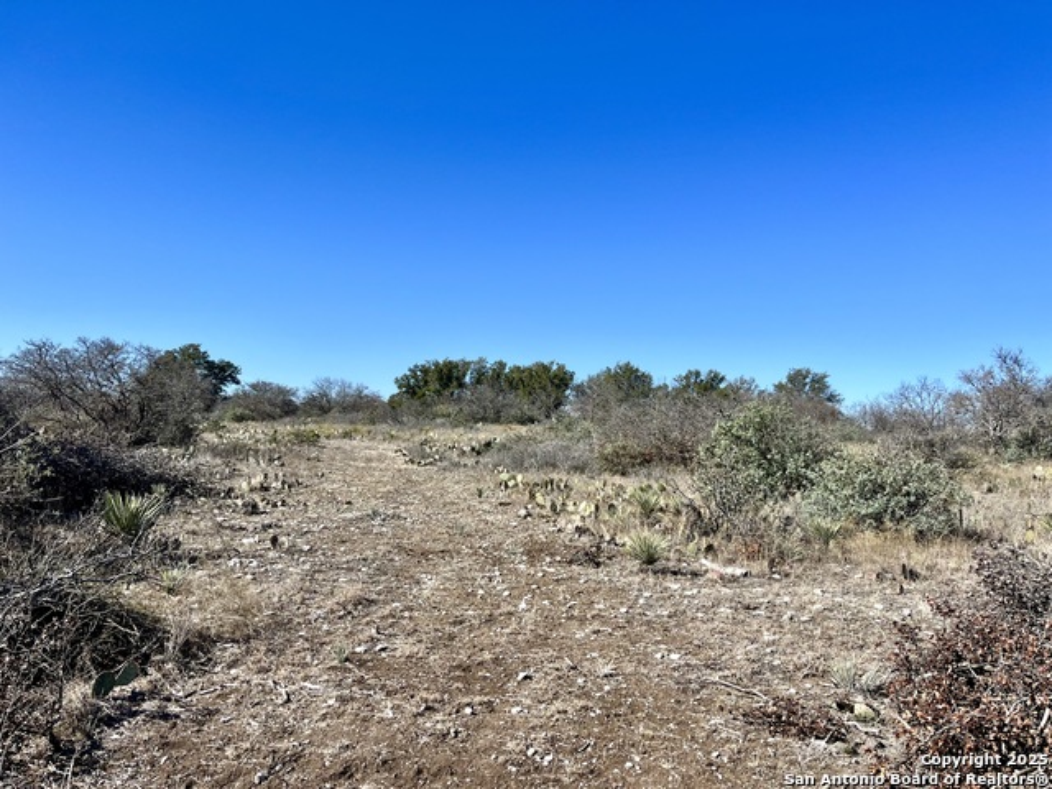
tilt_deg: +3.4
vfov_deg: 53.1
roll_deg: -3.2
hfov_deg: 67.3
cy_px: 394
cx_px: 526
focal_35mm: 26
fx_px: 790
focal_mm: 5.1
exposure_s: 1/3745
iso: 50
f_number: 1.6
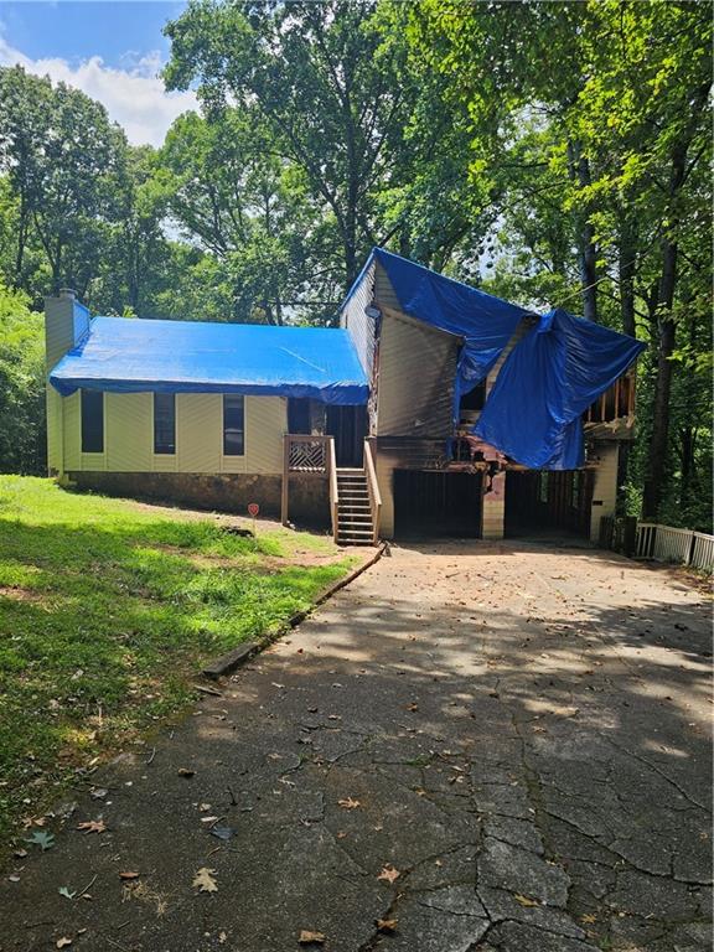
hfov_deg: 58.9
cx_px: 357
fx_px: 633
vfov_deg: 73.9
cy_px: 476
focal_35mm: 23
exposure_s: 1/260
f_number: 1.7
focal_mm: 6.3
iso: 10
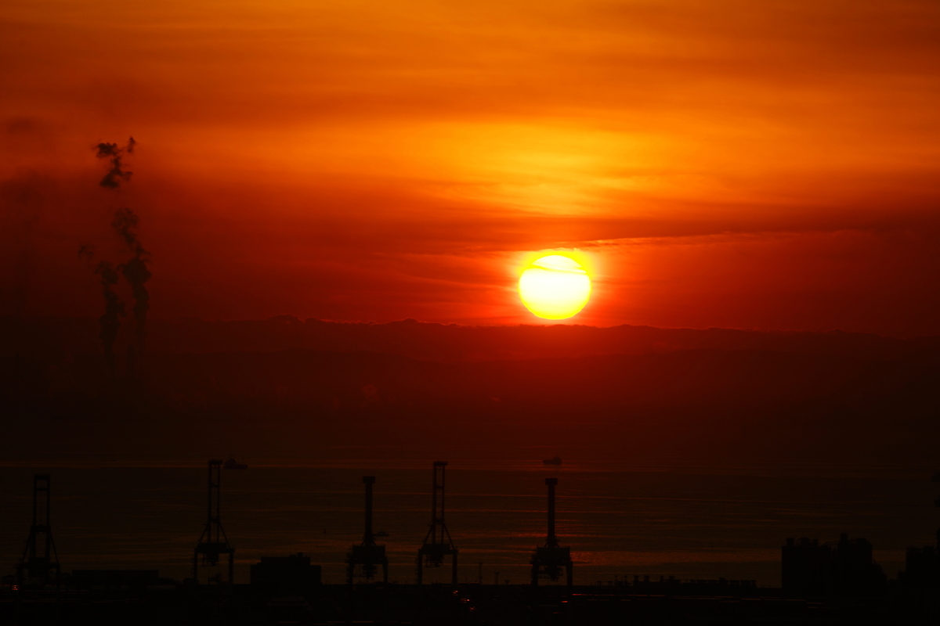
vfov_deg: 4.6
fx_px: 7833
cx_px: 470
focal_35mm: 300
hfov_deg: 6.9
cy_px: 313
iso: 100
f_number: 8
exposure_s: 1/400
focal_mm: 300
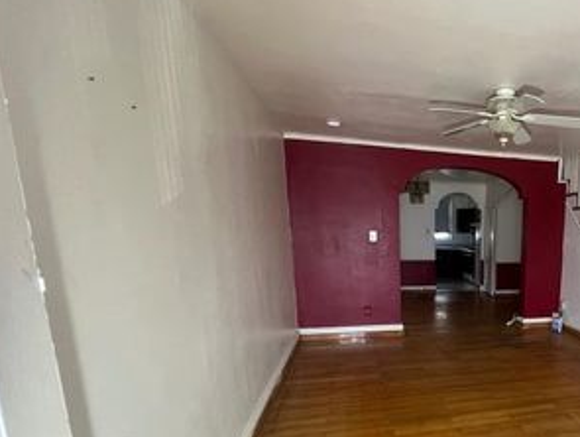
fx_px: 369
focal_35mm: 22
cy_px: 310
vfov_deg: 59.0
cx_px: 472
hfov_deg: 68.3
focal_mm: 1.57
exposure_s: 1/60
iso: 320
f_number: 1.8
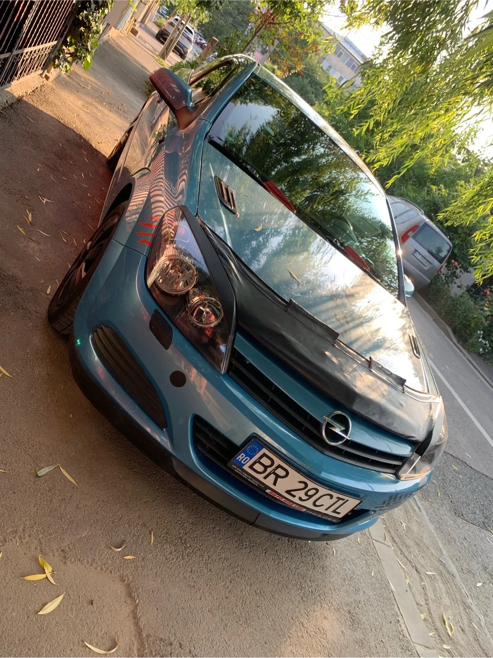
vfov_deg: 67.3
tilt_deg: -22.6
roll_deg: -40.0
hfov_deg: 53.0
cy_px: 329
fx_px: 494
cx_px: 246
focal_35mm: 26
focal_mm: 4.25
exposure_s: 1/136
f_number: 1.8
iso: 25
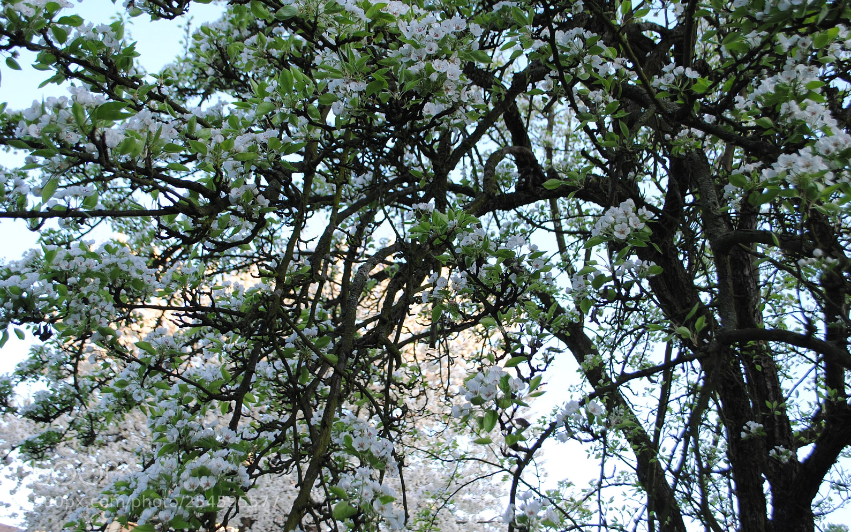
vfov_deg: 34.4
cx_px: 428
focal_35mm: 37
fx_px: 858
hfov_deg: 52.8
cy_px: 257
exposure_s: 1/80
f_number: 4.5
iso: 200
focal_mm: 24
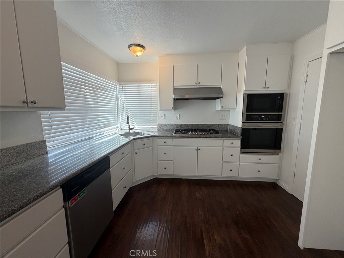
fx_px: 139
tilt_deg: -6.4
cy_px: 129
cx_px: 172
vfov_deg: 85.7
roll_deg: +0.7
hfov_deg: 102.1
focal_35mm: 14
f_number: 2.2
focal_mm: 2.22
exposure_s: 1/120
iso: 160
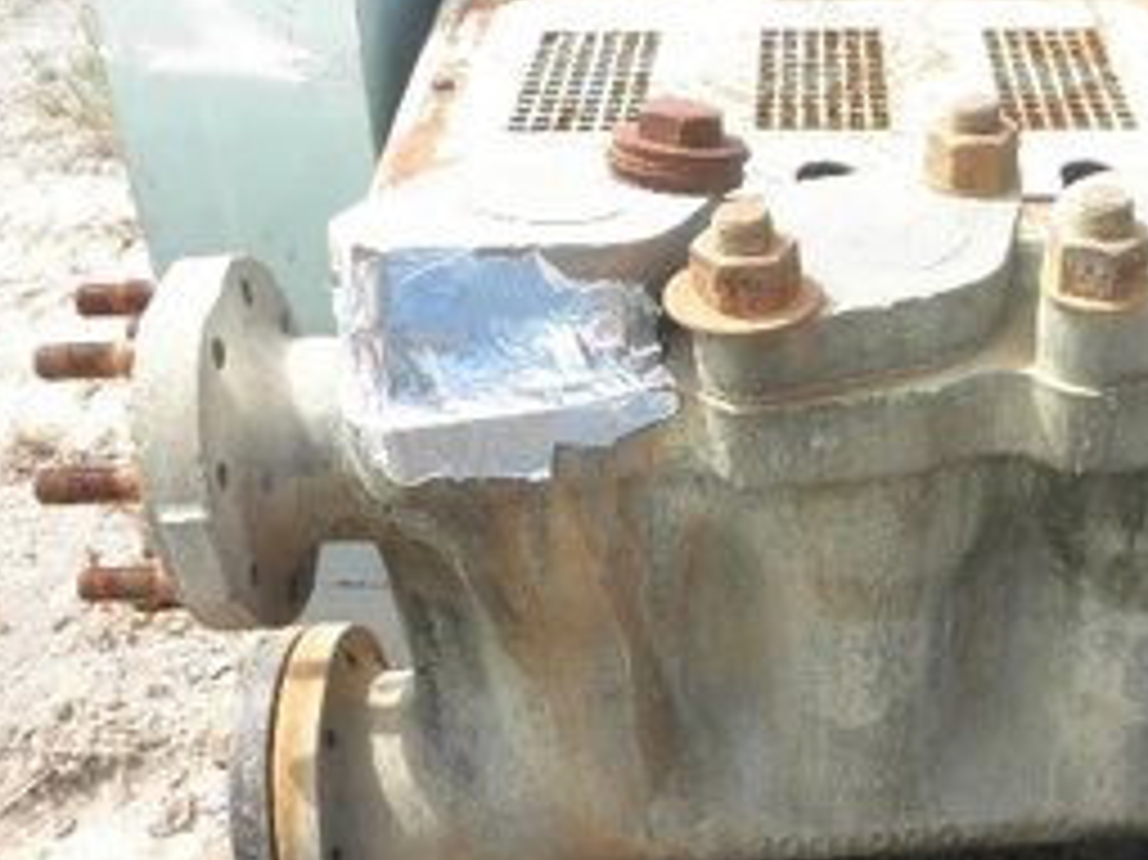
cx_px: 869
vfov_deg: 32.4
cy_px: 612
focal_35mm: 44
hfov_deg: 41.6
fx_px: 1459
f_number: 3
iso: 64
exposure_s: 1/200
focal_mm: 5
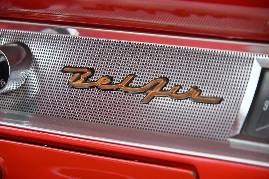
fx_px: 1390
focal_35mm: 186
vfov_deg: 7.4
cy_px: 90
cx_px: 134
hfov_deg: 11.1
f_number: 5.6
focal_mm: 124
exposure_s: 1/125
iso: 2000
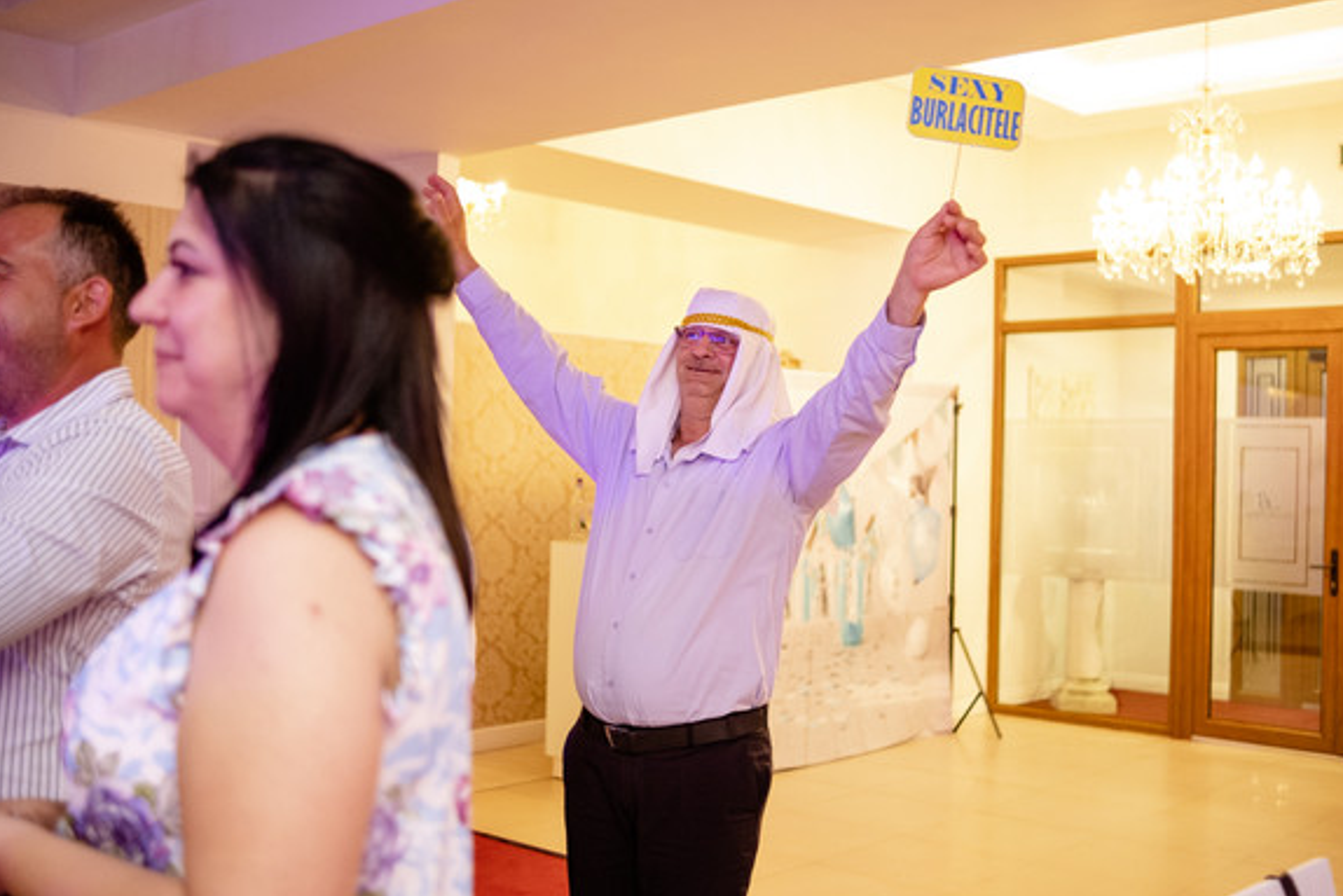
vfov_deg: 34.2
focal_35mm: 39
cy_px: 441
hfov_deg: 49.5
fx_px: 1455
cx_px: 700
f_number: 1.4
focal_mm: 23
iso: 1000
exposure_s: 1/200
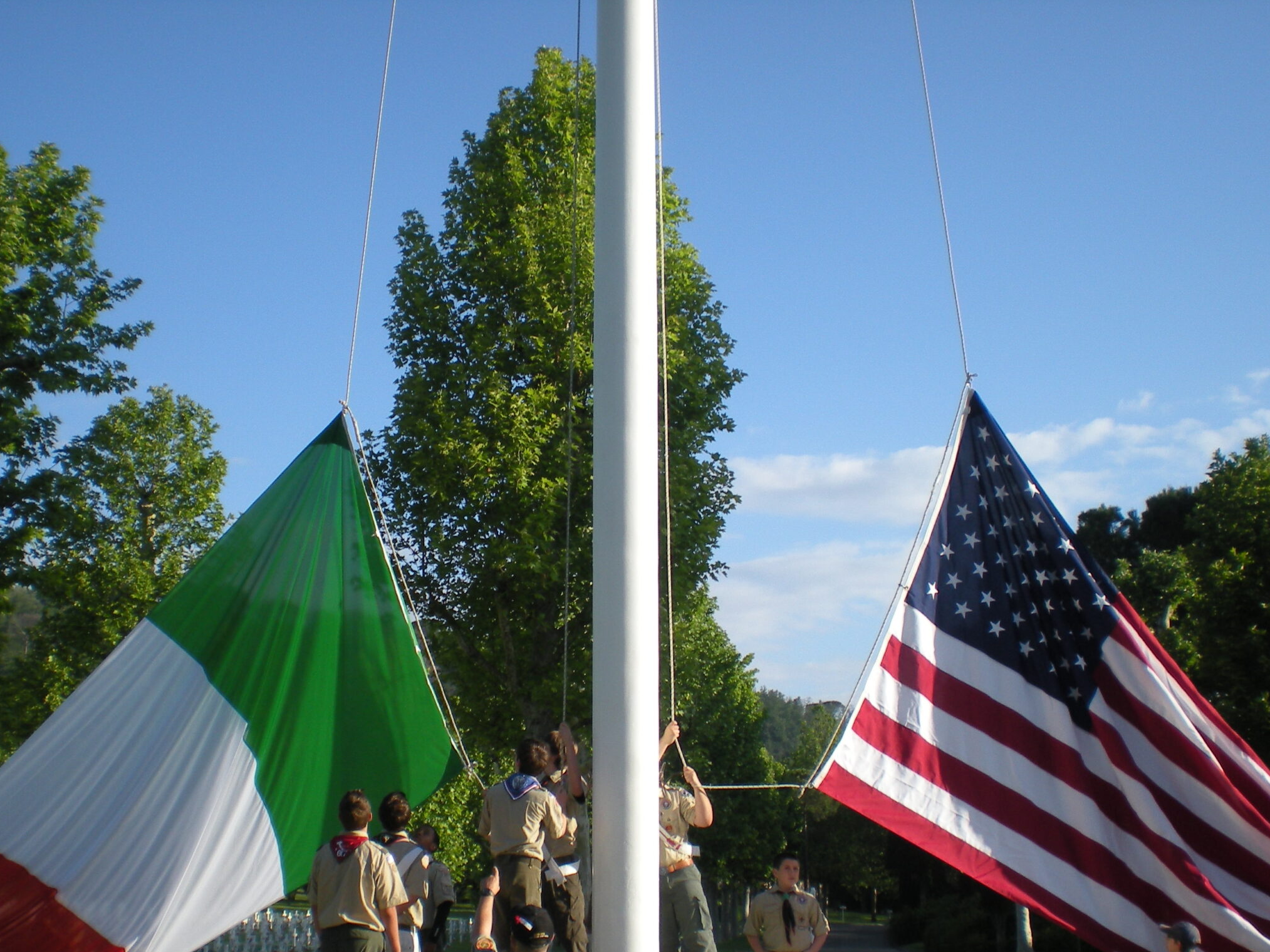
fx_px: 1761
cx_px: 578
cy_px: 596
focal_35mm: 48
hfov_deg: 39.6
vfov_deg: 30.1
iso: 64
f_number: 4.6
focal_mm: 6.3
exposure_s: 1/344
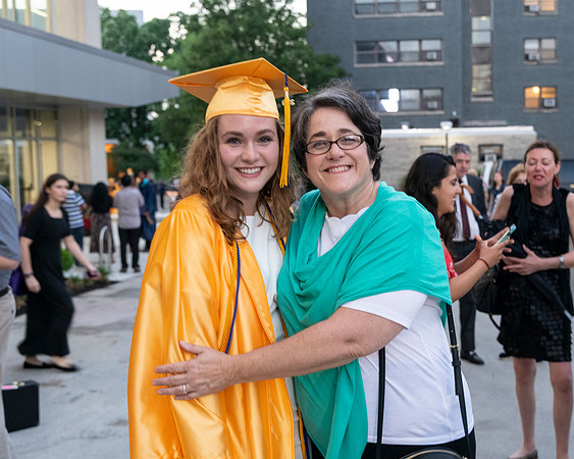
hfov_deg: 38.0
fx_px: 831
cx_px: 336
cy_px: 212
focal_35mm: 49
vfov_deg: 30.8
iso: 2000
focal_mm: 40
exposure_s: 1/60
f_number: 4
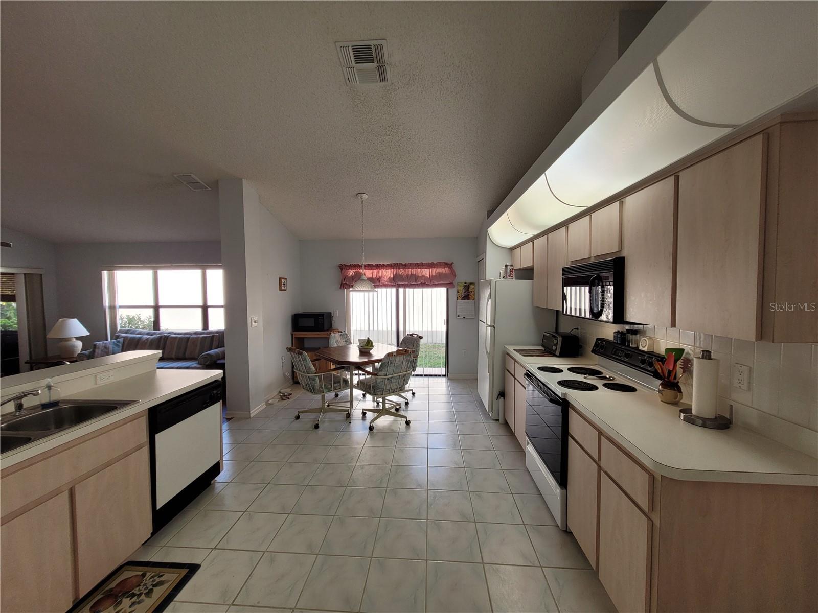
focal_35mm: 13
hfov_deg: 106.2
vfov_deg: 89.9
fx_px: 307
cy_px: 306
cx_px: 409
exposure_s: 1/60
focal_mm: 1.74
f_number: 2.2
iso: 40
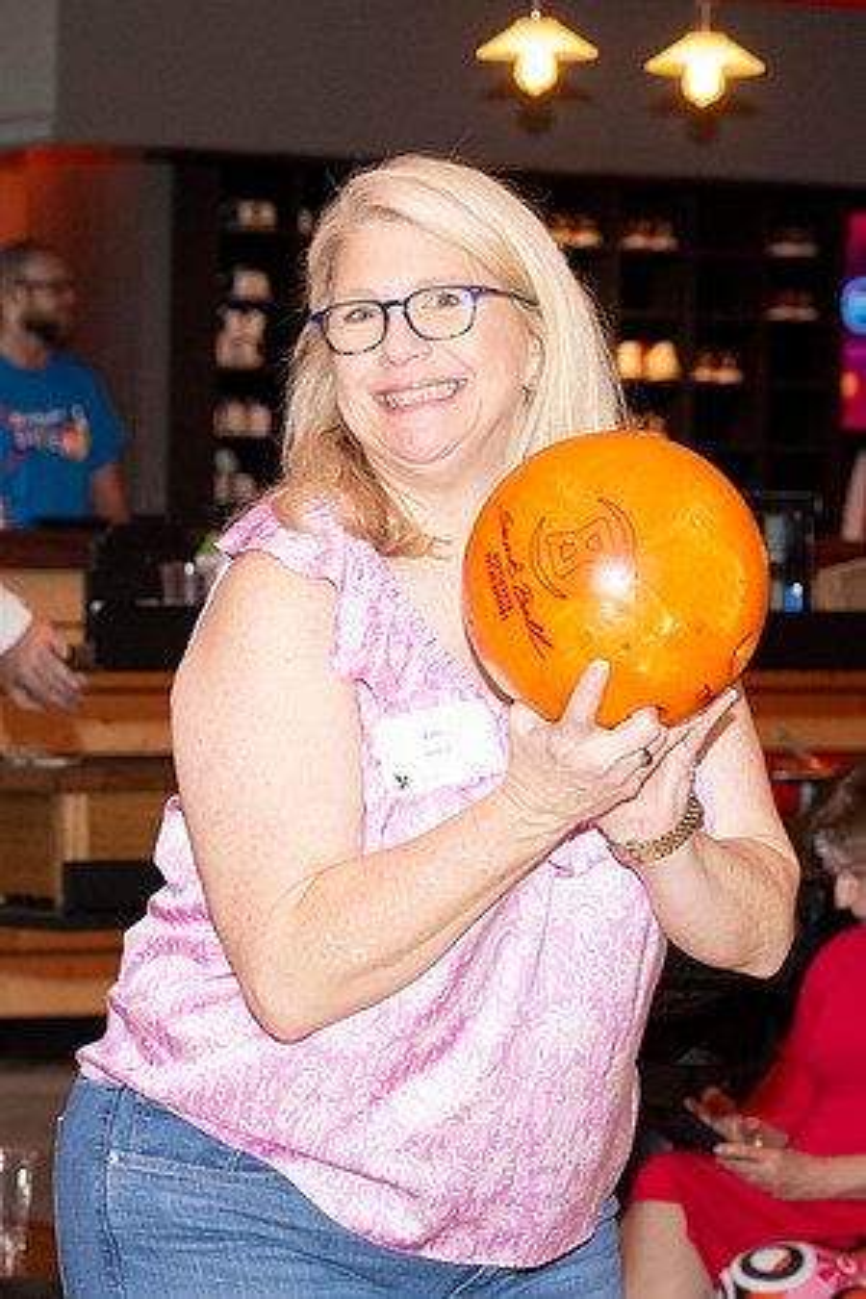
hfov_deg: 10.9
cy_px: 608
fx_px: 4552
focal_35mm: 126
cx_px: 433
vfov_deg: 16.2
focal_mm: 79
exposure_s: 1/100
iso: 2000
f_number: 5.6
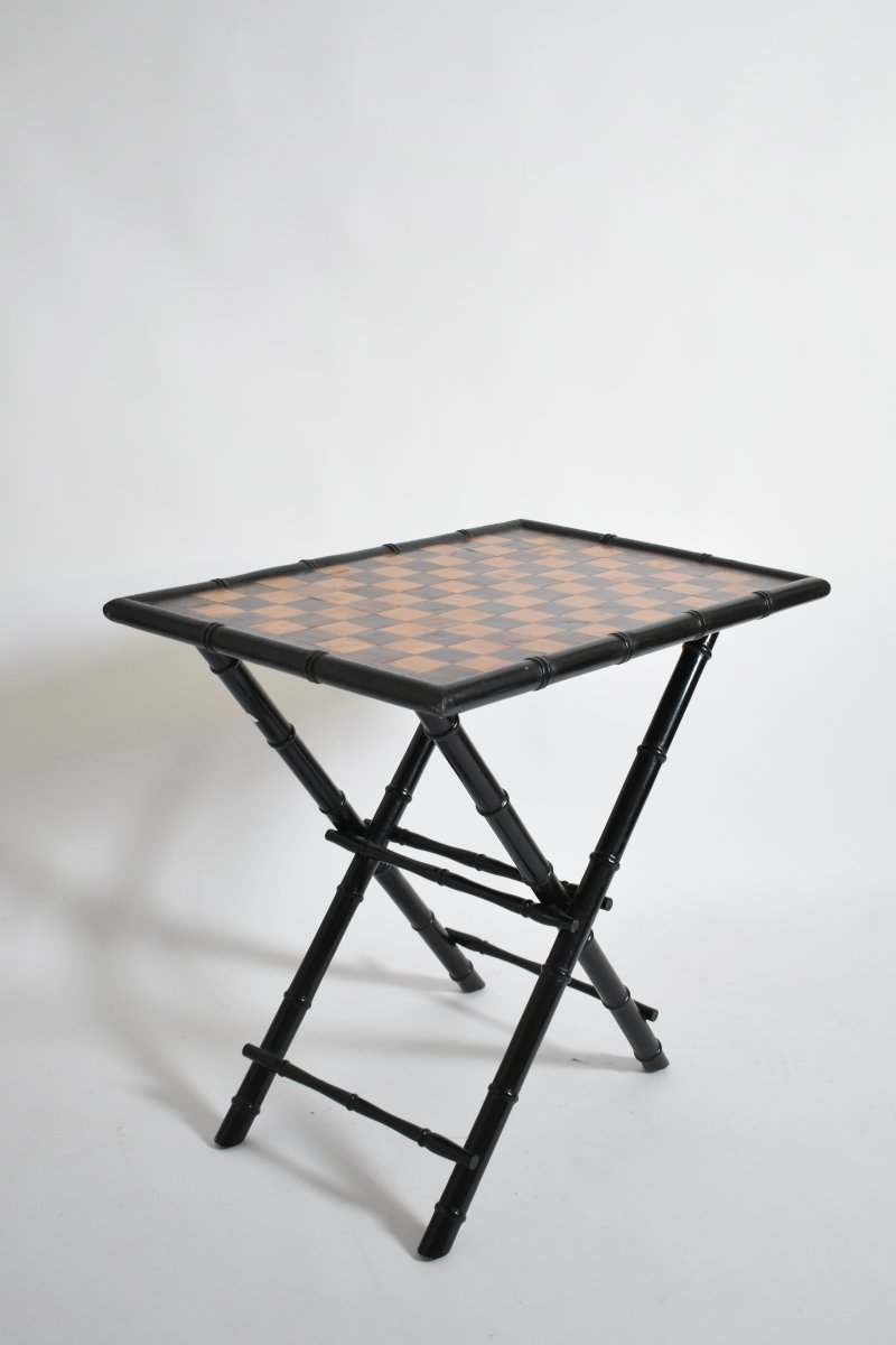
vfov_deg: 53.1
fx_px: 1344
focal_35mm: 36
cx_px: 448
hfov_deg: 36.9
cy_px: 672
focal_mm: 24
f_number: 3.8
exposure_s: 1/13
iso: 800
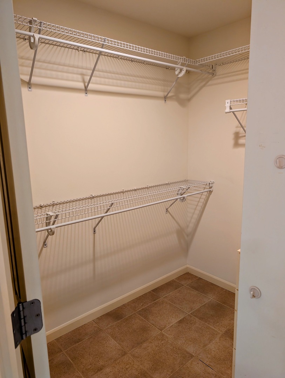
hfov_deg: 56.9
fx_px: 263
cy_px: 189
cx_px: 142
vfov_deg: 71.5
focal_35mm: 24
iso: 115
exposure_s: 1/24
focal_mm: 6.9
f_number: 1.68
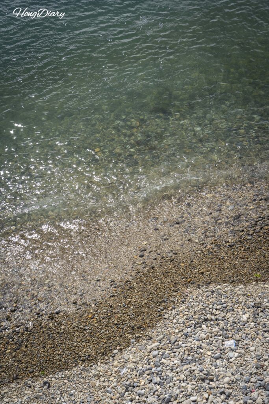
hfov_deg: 22.6
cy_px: 202
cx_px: 134
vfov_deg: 33.4
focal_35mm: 60
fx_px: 672
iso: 100
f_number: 8
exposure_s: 1/320
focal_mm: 60
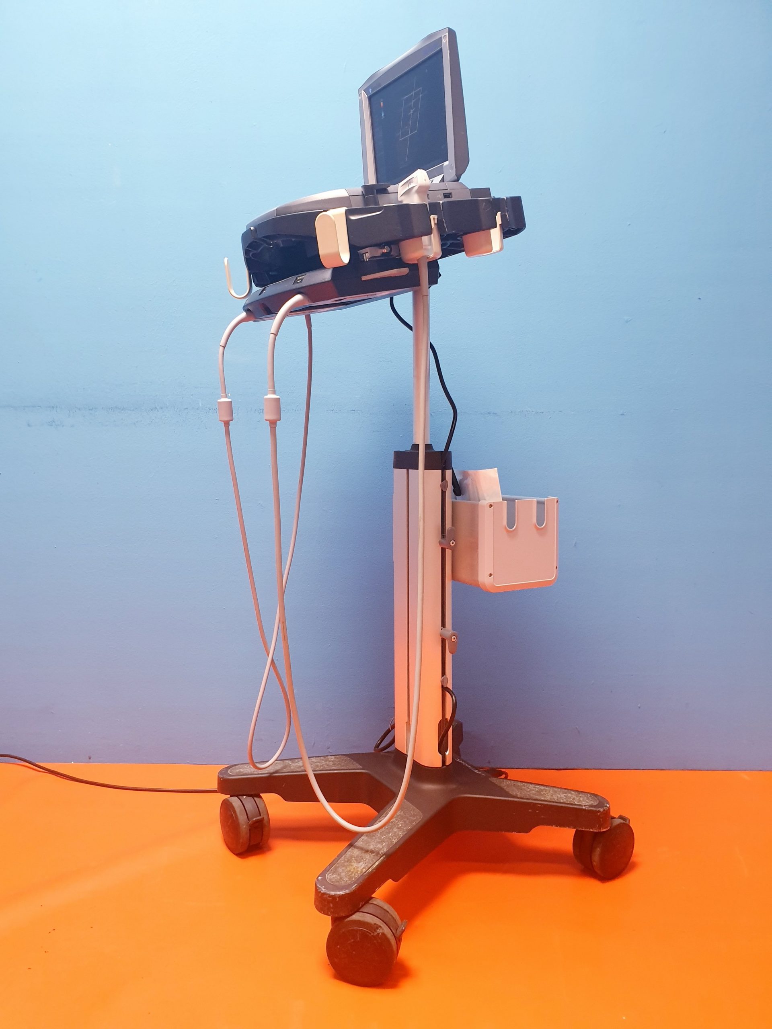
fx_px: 773
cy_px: 514
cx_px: 386
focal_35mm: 26
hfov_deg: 53.1
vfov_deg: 67.3
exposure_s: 1/50
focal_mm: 4.3
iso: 200
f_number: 2.4
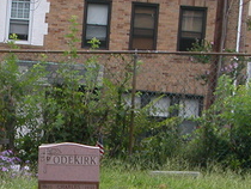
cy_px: 139
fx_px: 958
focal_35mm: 132
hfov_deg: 14.8
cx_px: 31
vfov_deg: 11.2
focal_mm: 8.9
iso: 100
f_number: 2.8
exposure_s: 1/630
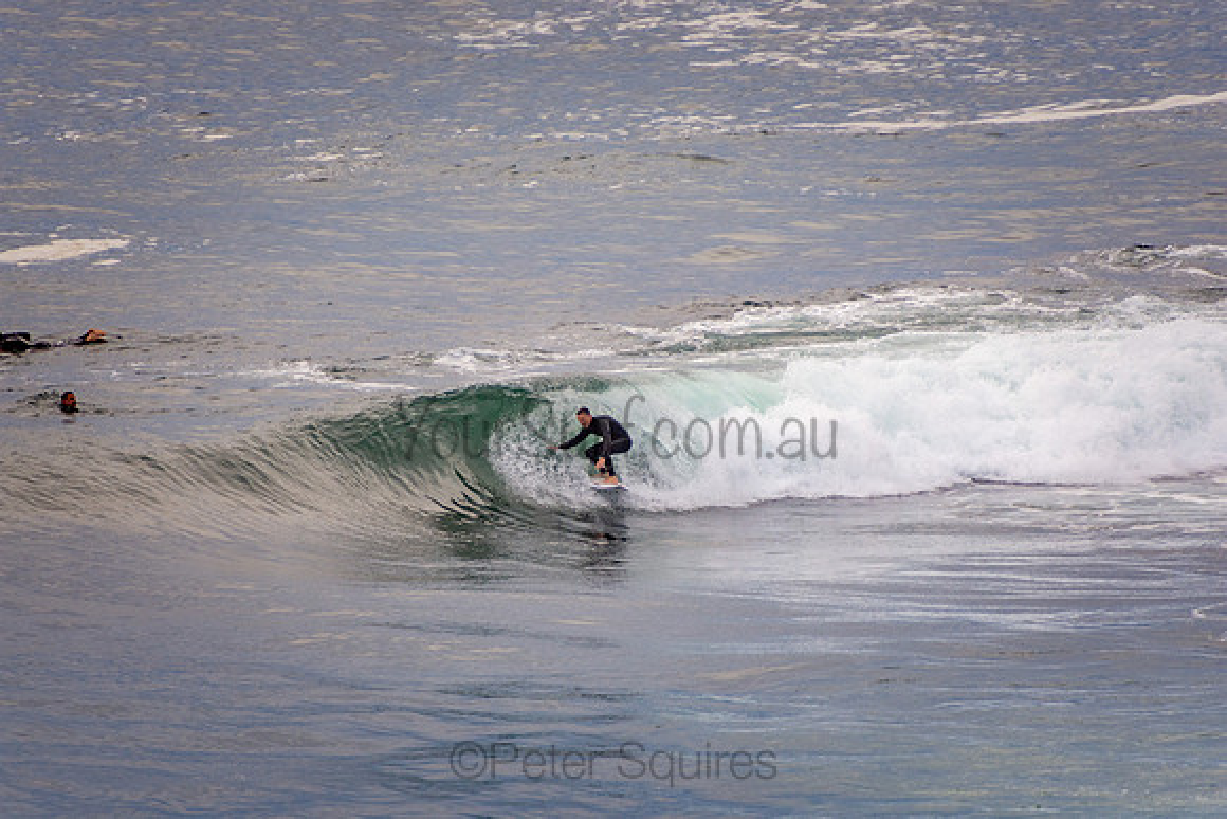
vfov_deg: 2.3
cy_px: 410
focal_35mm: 600
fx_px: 20454
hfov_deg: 3.4
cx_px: 614
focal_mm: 400
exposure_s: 1/800
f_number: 5.6
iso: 400
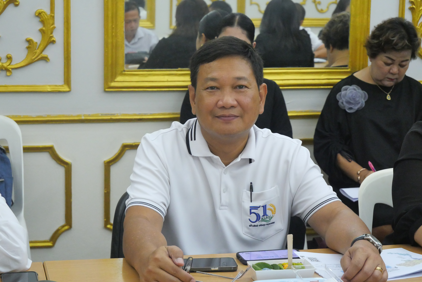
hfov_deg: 24.5
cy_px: 141
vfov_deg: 16.5
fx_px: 974
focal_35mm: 83
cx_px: 211
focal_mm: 40
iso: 3200
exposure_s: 1/60
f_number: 5.5
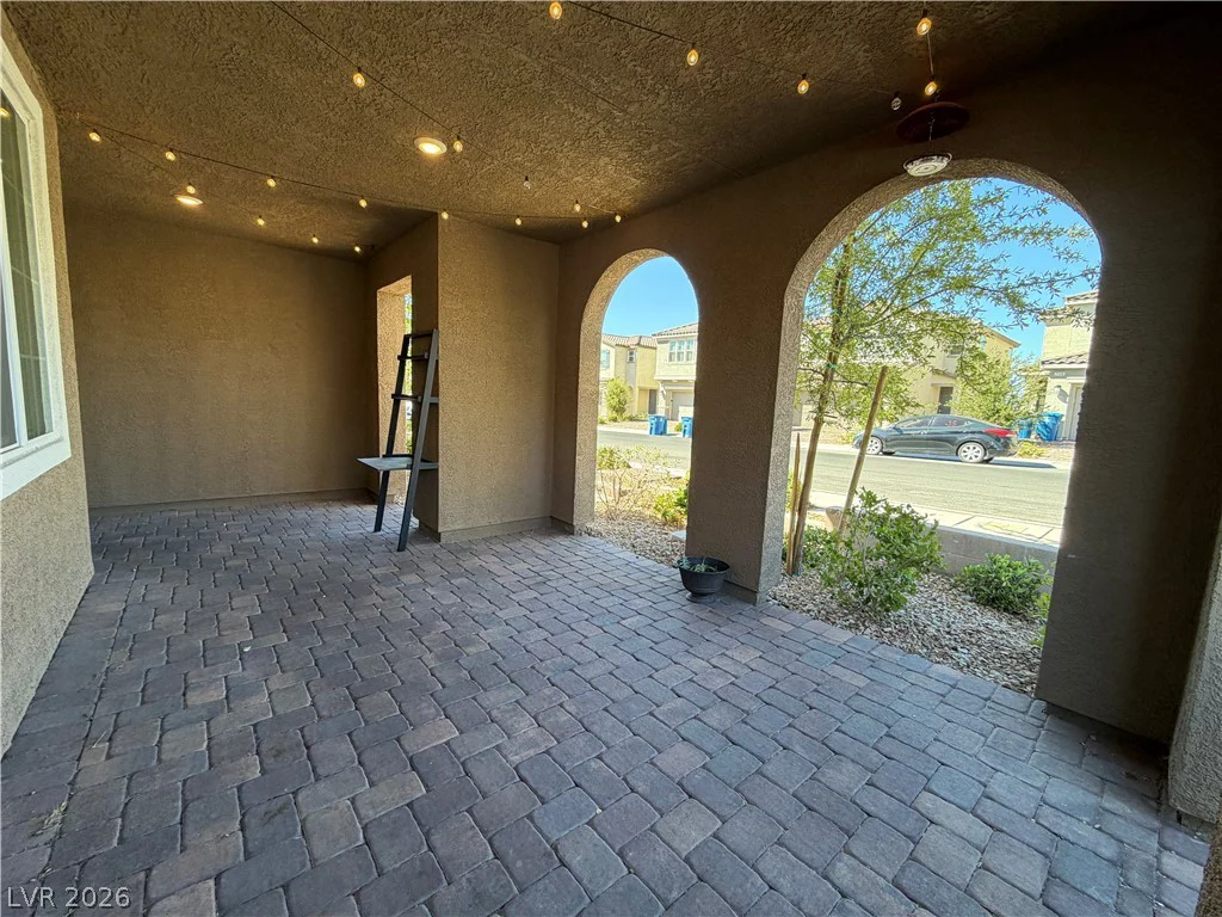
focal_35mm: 14
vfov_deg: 85.7
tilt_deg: -6.7
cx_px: 611
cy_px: 458
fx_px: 494
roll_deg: -2.3
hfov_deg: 102.1
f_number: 2.2
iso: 64
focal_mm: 2.22
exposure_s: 1/120
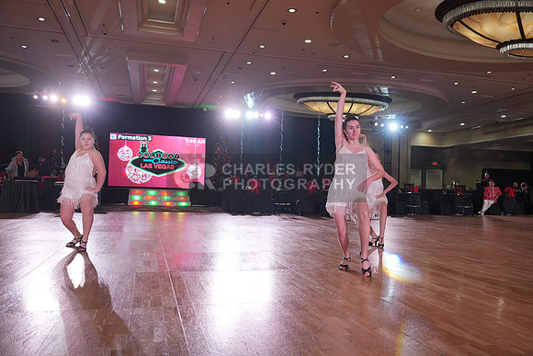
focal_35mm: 30
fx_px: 444
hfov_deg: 61.9
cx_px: 266
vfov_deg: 43.6
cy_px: 178
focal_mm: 30
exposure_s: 1/500
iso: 1000
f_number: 4
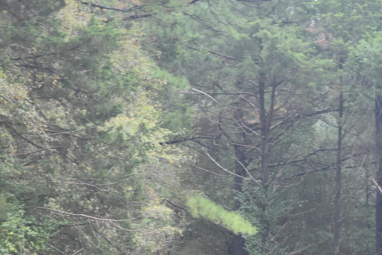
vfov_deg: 7.0
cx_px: 50
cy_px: 225
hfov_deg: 10.5
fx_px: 2071
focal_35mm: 195
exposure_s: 1/60
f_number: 5.6
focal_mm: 55
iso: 800
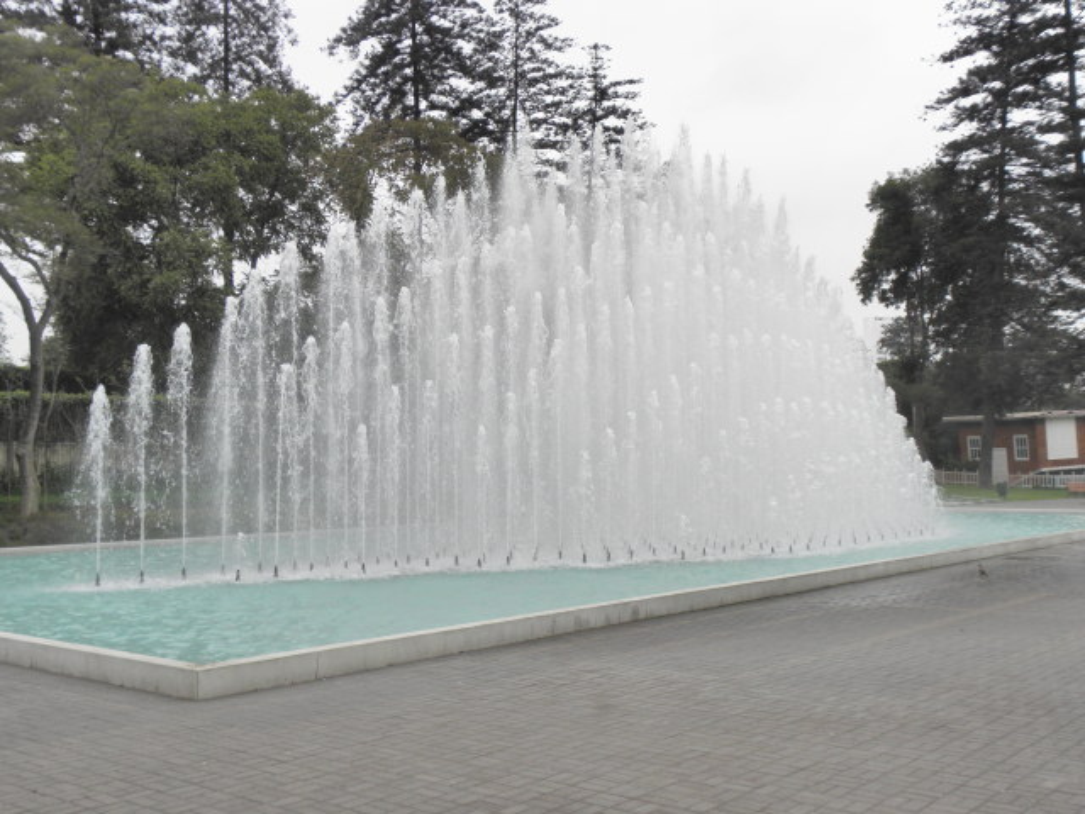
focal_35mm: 38
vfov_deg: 37.7
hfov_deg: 49.0
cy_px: 407
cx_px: 542
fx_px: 1191
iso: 100
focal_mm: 6.85
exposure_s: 1/200
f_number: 4.5
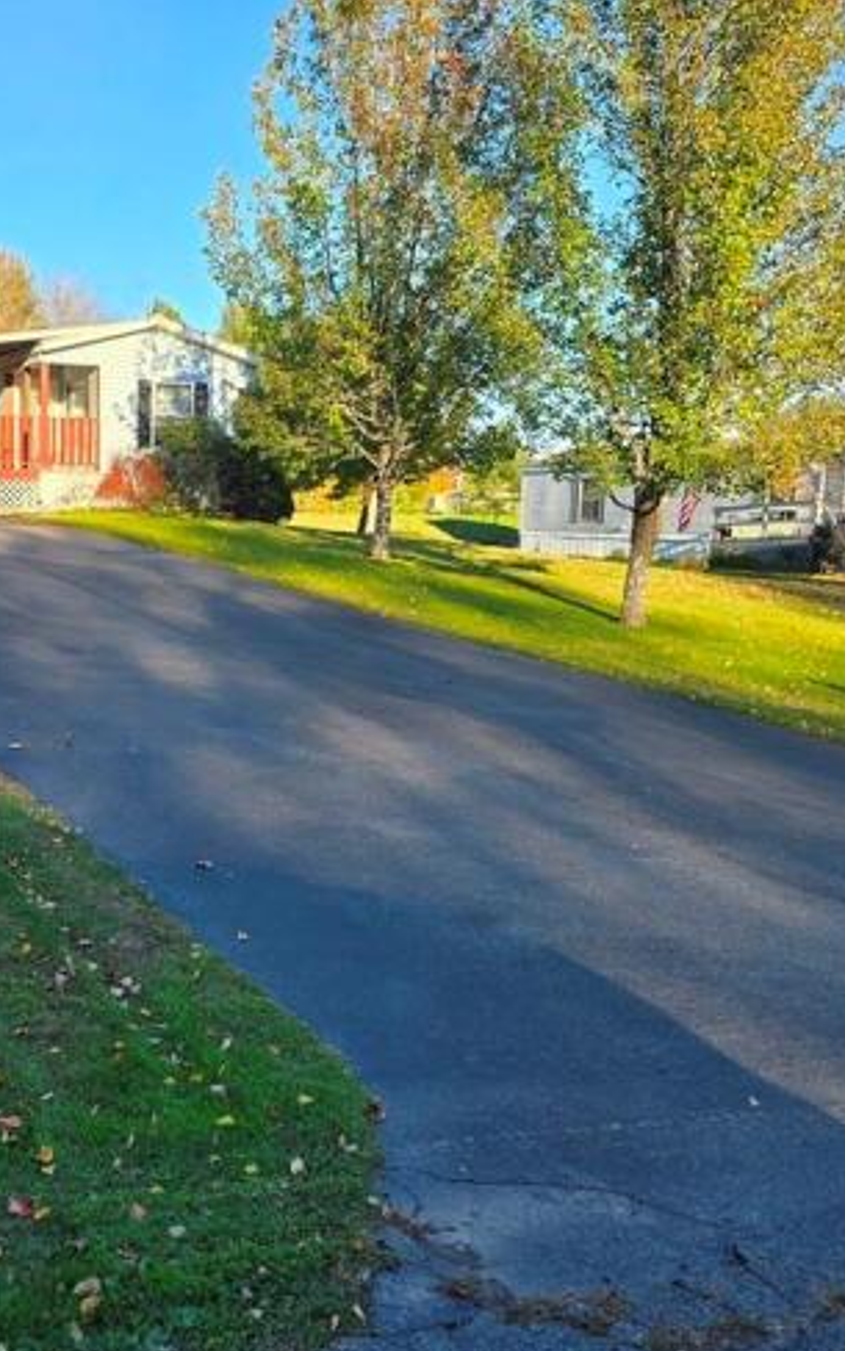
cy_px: 656
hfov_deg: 34.4
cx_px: 186
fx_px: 1326
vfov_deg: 54.0
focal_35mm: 36
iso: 12
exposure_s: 1/245
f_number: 1.7
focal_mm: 6.3
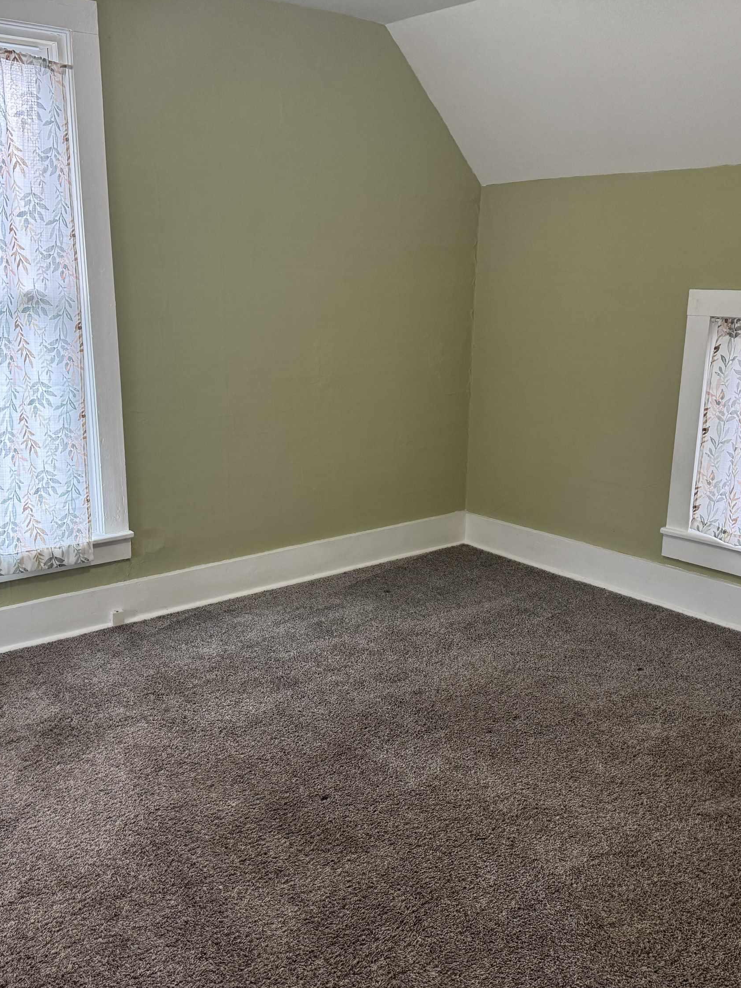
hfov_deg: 42.9
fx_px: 942
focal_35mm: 33
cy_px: 505
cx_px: 328
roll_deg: -1.4
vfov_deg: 55.3
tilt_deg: -15.5
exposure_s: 1/60
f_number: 1.78
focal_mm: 6.76
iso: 200
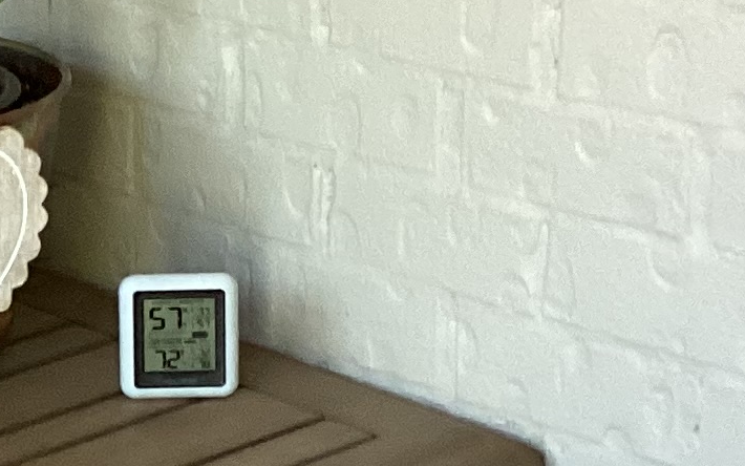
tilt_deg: -23.1
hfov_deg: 13.6
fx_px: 3066
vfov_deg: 8.7
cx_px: -80
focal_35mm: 151
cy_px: 432
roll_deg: +2.5
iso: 320
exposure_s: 1/60
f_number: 2.4
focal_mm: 3.3
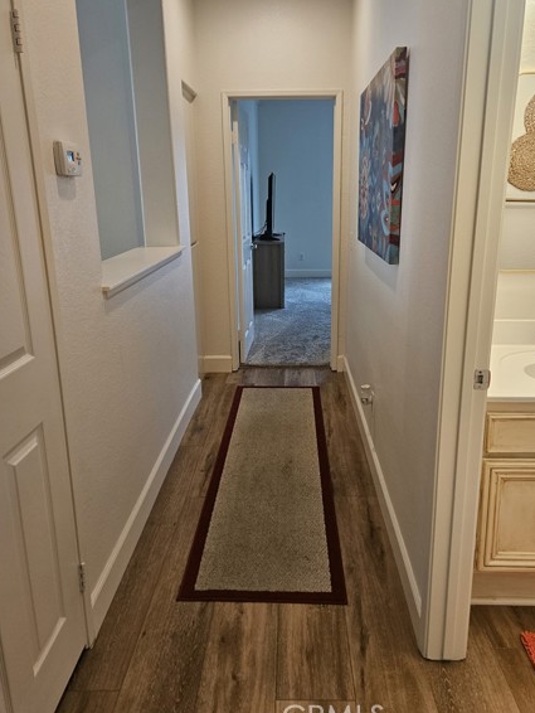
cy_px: 331
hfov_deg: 53.0
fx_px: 535
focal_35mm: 26
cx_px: 291
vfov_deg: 67.2
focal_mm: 5.4
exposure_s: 1/120
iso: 160
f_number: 1.8
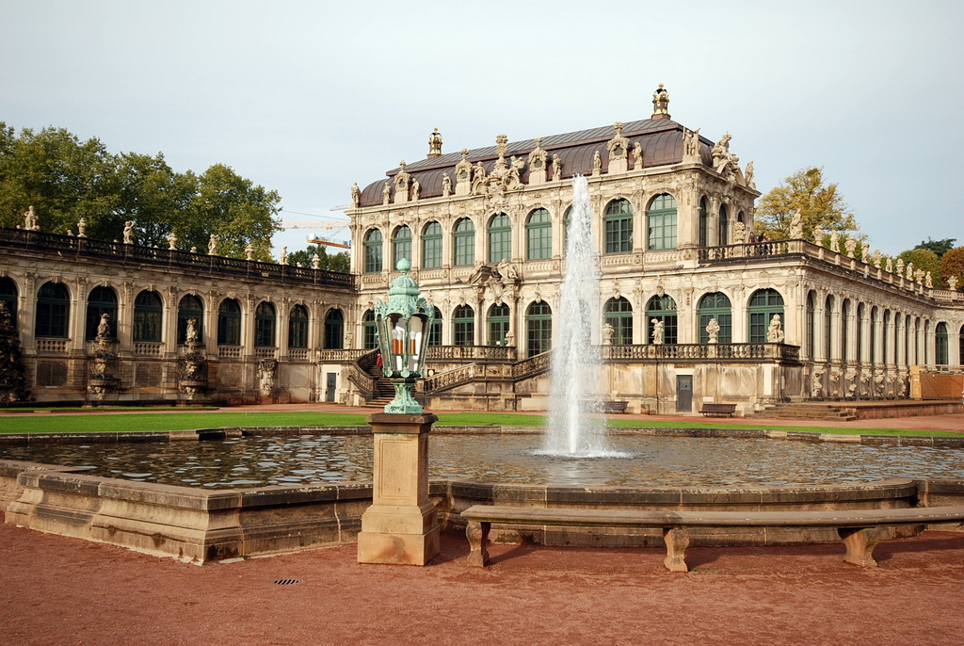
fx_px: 885
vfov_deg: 40.1
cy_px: 323
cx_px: 482
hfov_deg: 57.2
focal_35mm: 33
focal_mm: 22
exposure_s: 1/160
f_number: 6.3
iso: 100
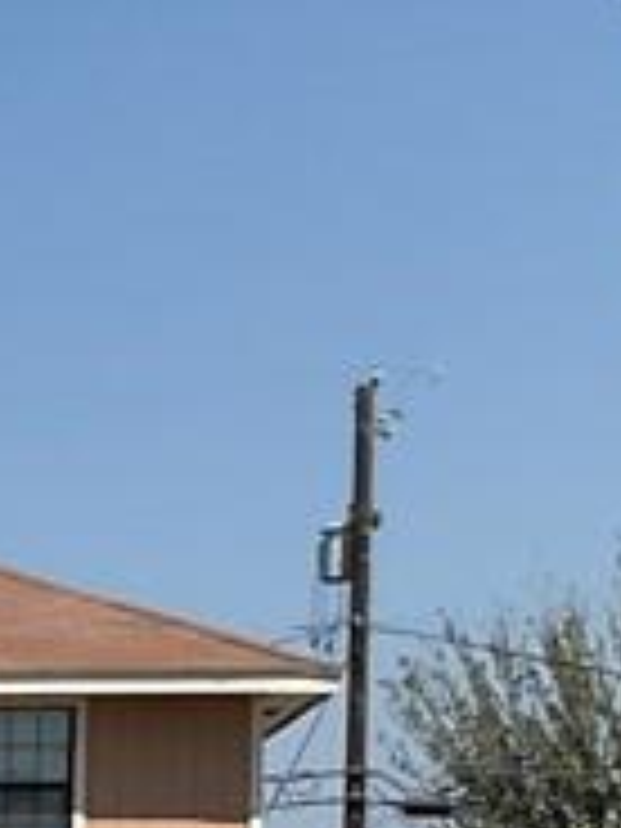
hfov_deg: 8.4
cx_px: -918
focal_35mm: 161
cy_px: 1328
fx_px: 3851
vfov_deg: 11.6
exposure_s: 1/3125
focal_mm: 3
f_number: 1.8
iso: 16
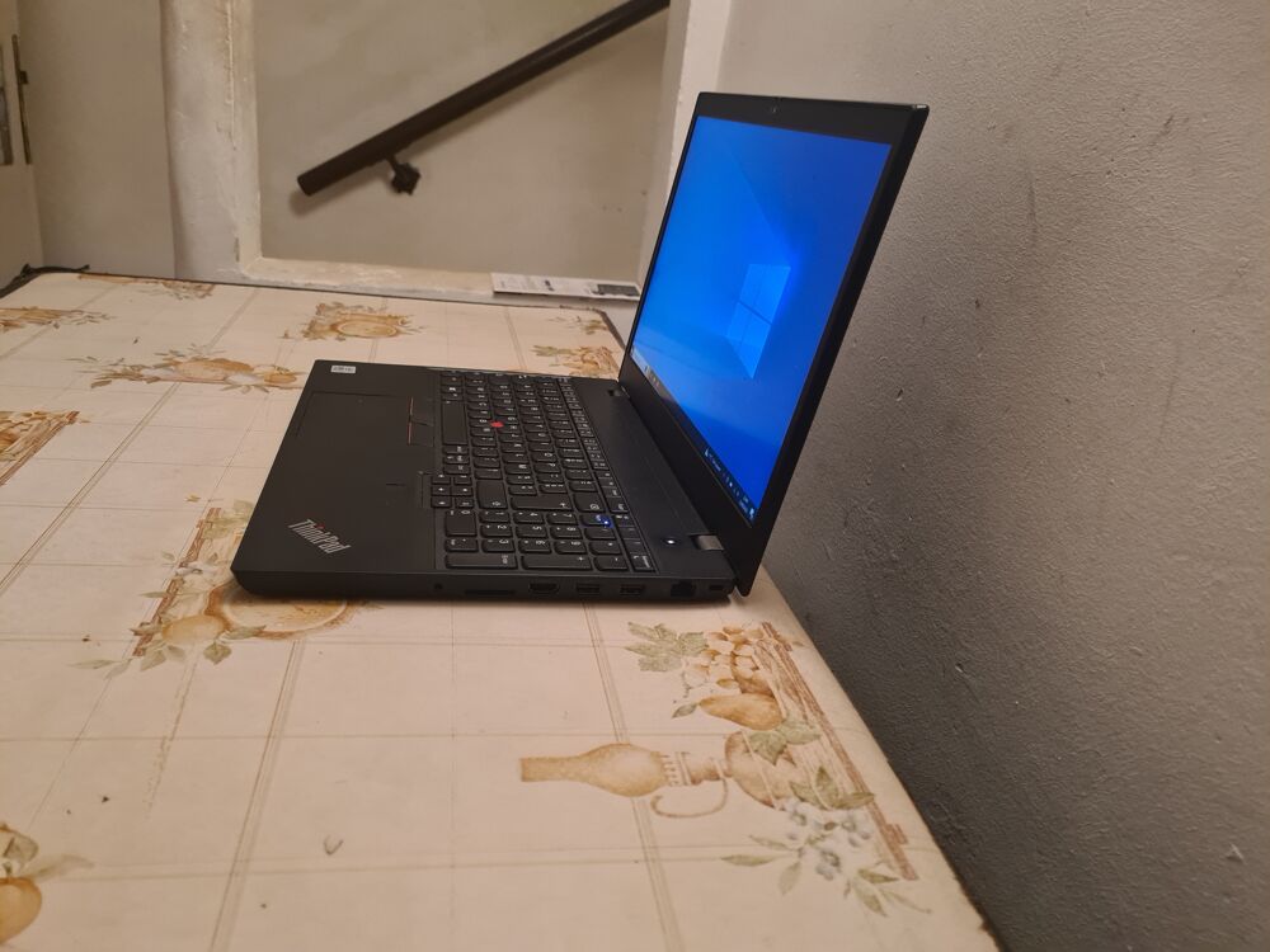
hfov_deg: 67.3
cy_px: 476
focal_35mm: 26
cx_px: 635
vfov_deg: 53.1
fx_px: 954
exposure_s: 1/33
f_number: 1.8
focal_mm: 5.4
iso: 640
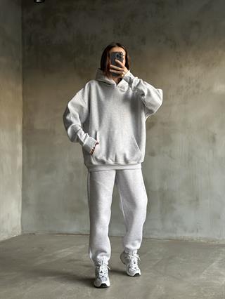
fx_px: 416
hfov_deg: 30.3
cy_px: 150
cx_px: 112
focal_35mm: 48
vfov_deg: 39.6
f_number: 1.78
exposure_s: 1/60
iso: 250
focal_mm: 6.86
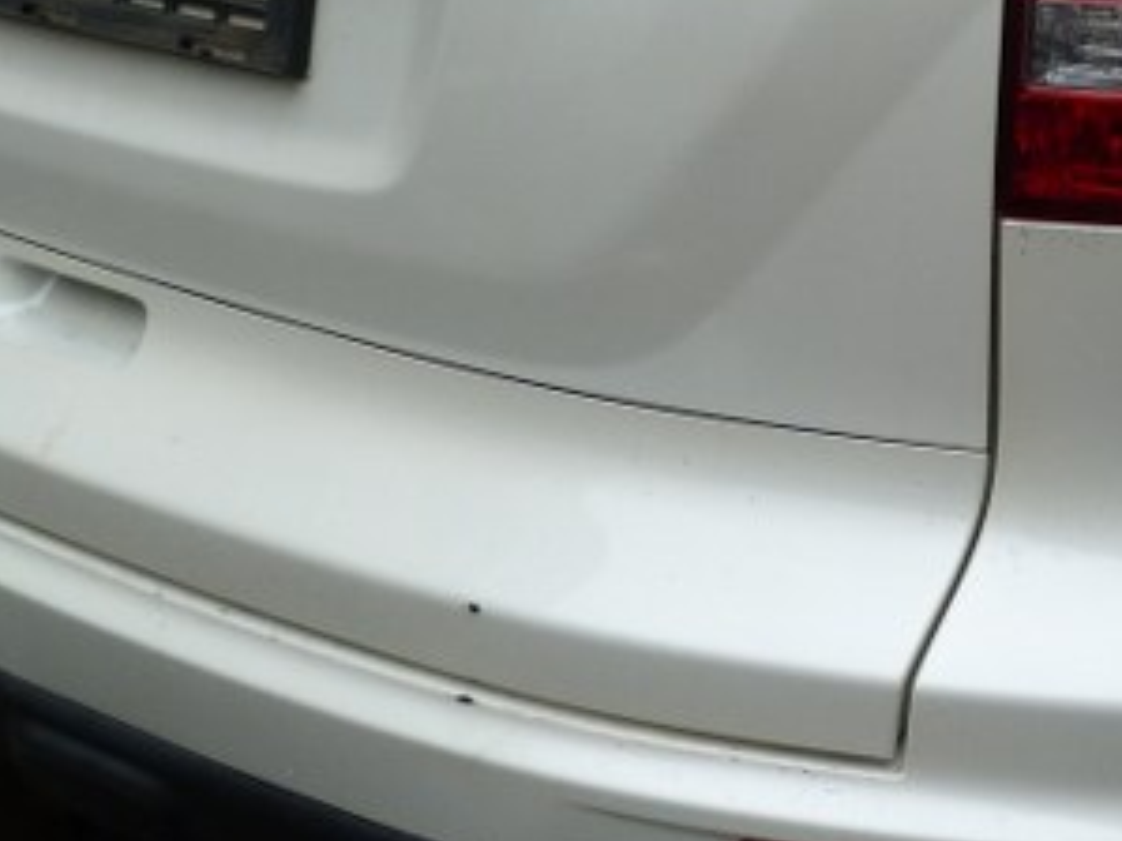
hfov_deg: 28.4
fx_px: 2171
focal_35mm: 67
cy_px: 60
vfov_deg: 21.4
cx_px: 893
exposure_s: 1/200
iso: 80
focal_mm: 4.5
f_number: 4
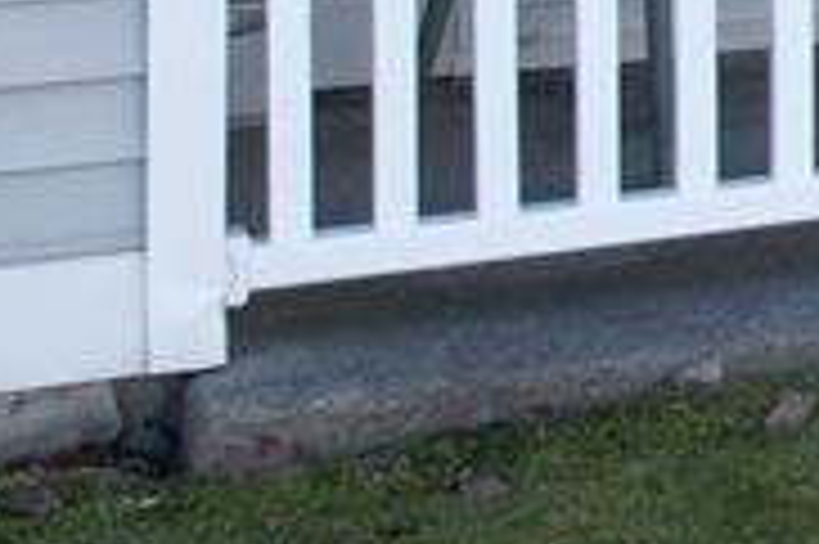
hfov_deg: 10.0
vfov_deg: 7.6
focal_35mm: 169
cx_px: 2205
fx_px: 3841
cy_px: -742
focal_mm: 20
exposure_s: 1/250
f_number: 8
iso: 800
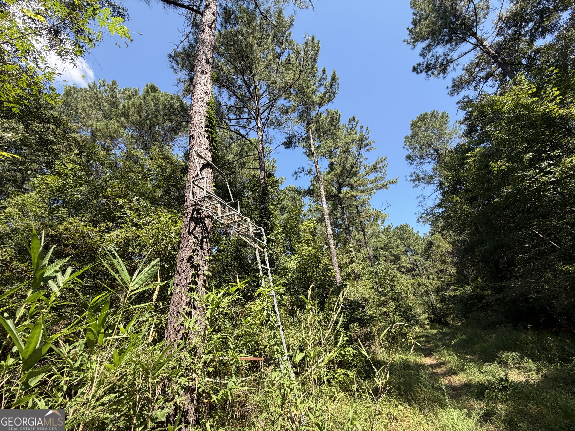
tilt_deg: +26.5
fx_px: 233
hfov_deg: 102.1
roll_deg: +7.0
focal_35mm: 14
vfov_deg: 85.7
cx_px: 288
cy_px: 216
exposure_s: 1/502
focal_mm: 2.22
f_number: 2.2
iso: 50
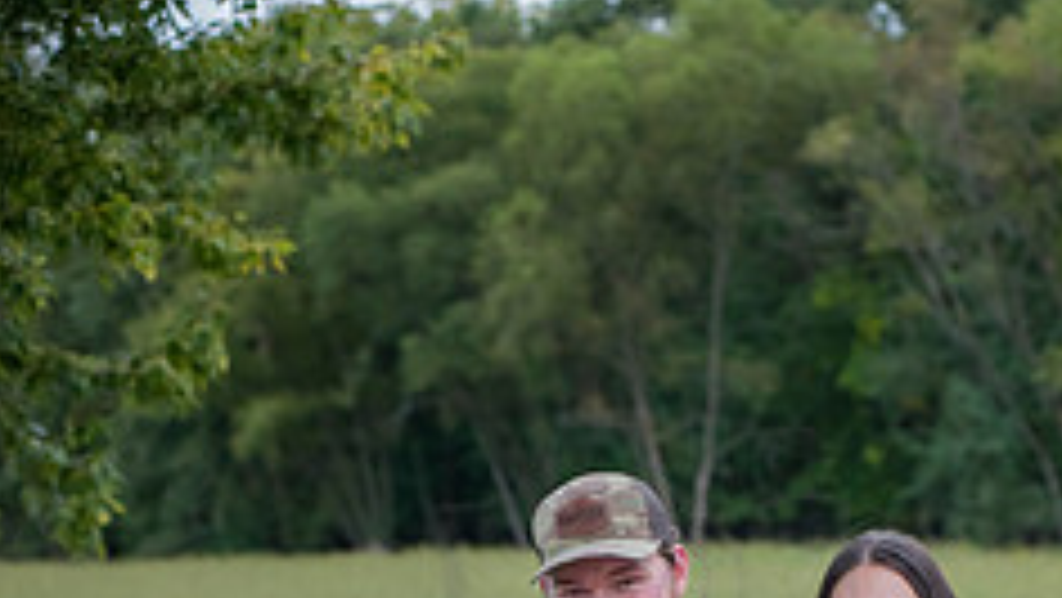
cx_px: 662
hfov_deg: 13.4
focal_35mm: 160
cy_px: 1007
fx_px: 4508
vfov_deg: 7.4
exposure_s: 1/400
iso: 400
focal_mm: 80
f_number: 5
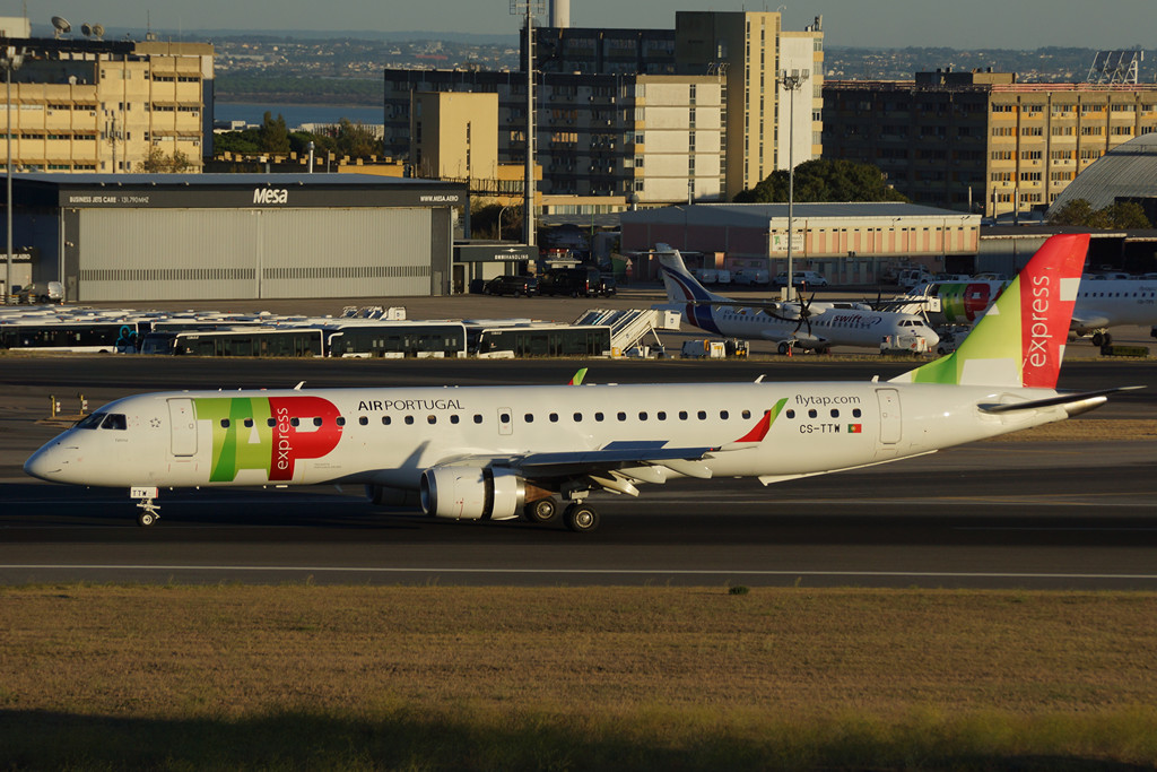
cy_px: 386
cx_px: 578
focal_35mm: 225
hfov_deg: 9.1
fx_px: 7232
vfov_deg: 6.1
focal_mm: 150
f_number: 5.6
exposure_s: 1/1000
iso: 100
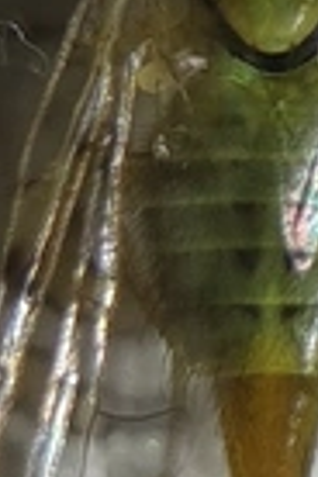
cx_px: 245
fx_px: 1656
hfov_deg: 10.9
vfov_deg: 16.3
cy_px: 116
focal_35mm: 125
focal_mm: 5.4
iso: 50
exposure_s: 1/333
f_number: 1.8
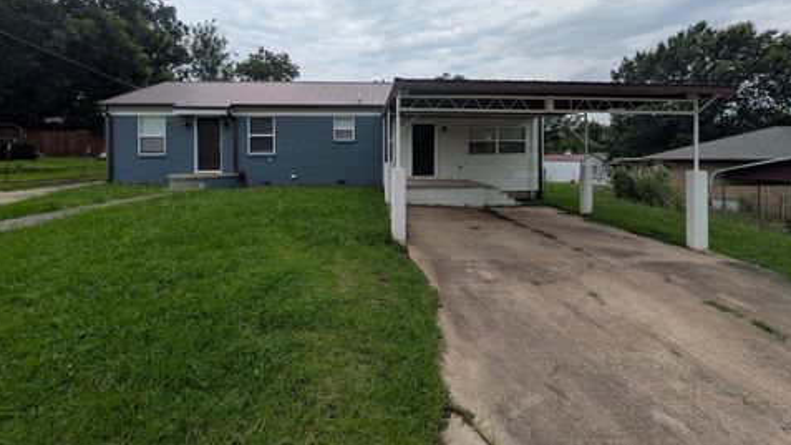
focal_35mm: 16
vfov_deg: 65.7
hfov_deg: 99.4
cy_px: 159
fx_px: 335
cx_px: 388
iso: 52
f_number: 2.2
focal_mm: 1.83
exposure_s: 1/2404
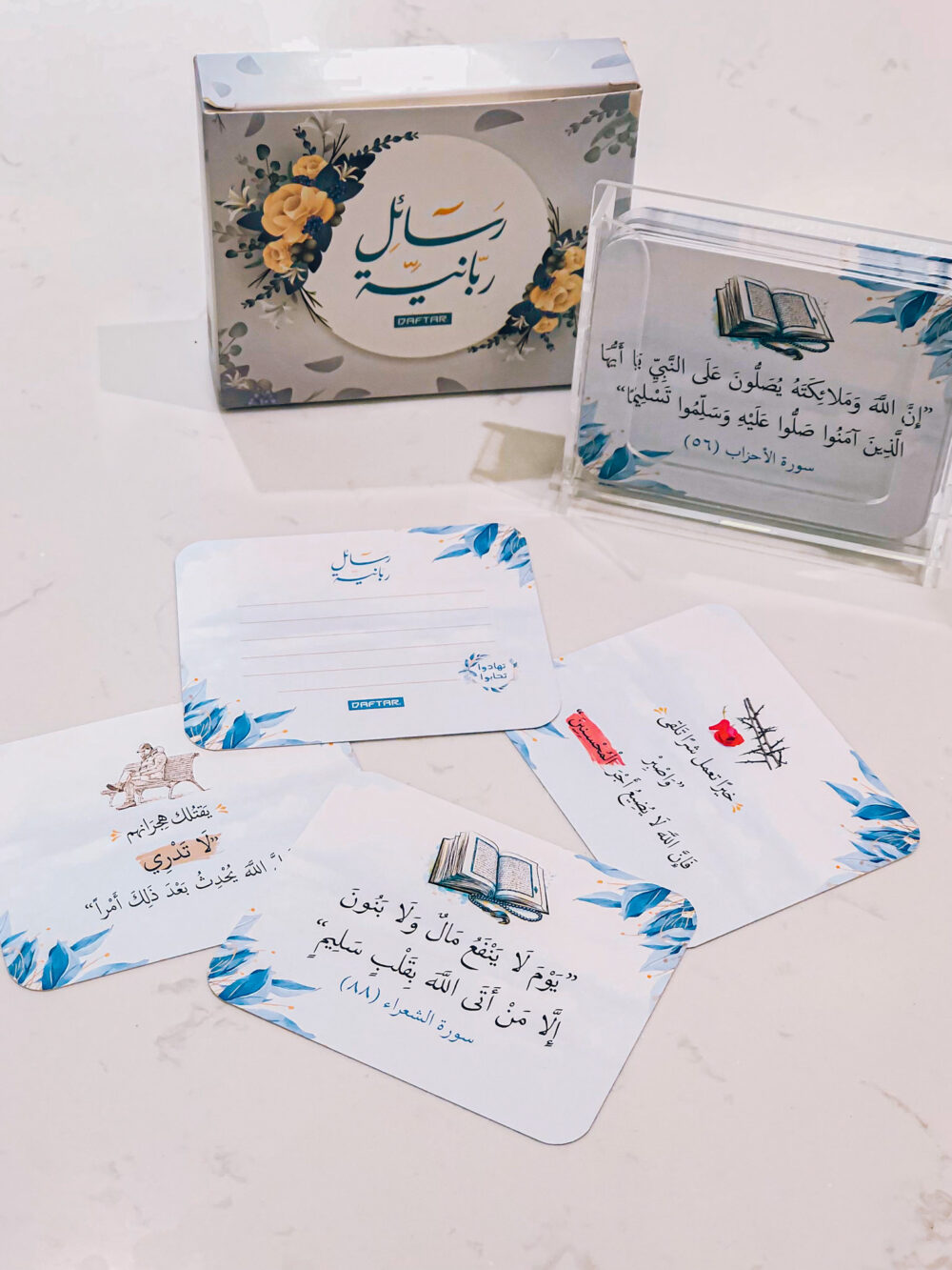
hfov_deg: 25.7
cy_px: 635
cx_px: 476
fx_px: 2090
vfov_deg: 33.8
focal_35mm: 57
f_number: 2.8
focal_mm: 6.6
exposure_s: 1/35
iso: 100
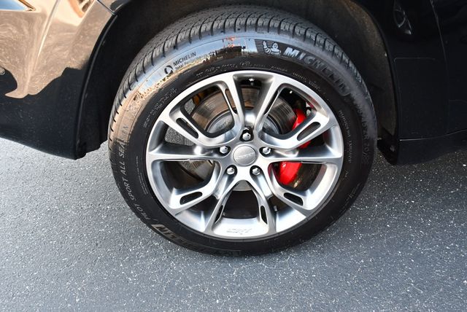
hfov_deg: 53.1
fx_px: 467
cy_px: 156
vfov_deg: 36.9
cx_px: 234
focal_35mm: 36
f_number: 3.5
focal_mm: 18
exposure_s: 1/250
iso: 800
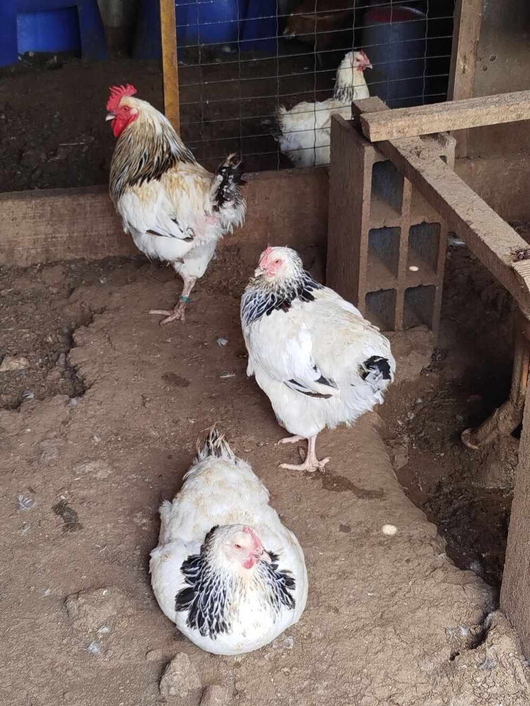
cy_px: 353
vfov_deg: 38.2
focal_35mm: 50
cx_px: 265
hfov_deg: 29.1
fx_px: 1021
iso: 64
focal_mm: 5.31
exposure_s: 1/50
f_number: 1.7
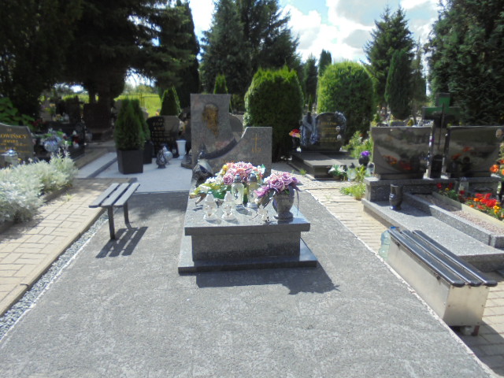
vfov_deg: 53.1
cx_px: 252
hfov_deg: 67.3
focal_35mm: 26
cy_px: 189
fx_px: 379
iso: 100
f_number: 3.5
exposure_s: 1/640
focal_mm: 4.6
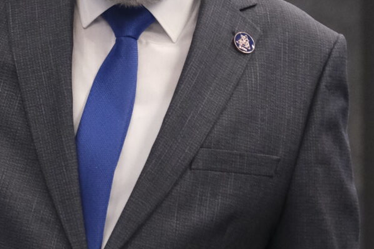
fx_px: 3677
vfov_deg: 3.9
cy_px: 152
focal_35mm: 354
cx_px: -373
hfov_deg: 5.7
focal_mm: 55
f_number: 2.8
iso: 2500
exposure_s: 1/250
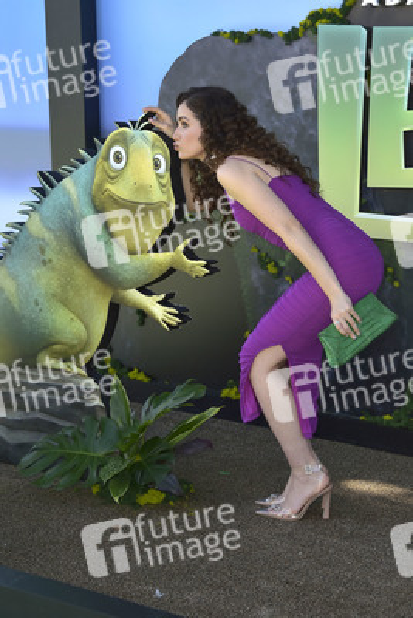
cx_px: 206
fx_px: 1117
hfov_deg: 20.9
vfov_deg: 30.9
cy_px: 309
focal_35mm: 65
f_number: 7.1
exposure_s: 1/250
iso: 125
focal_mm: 65
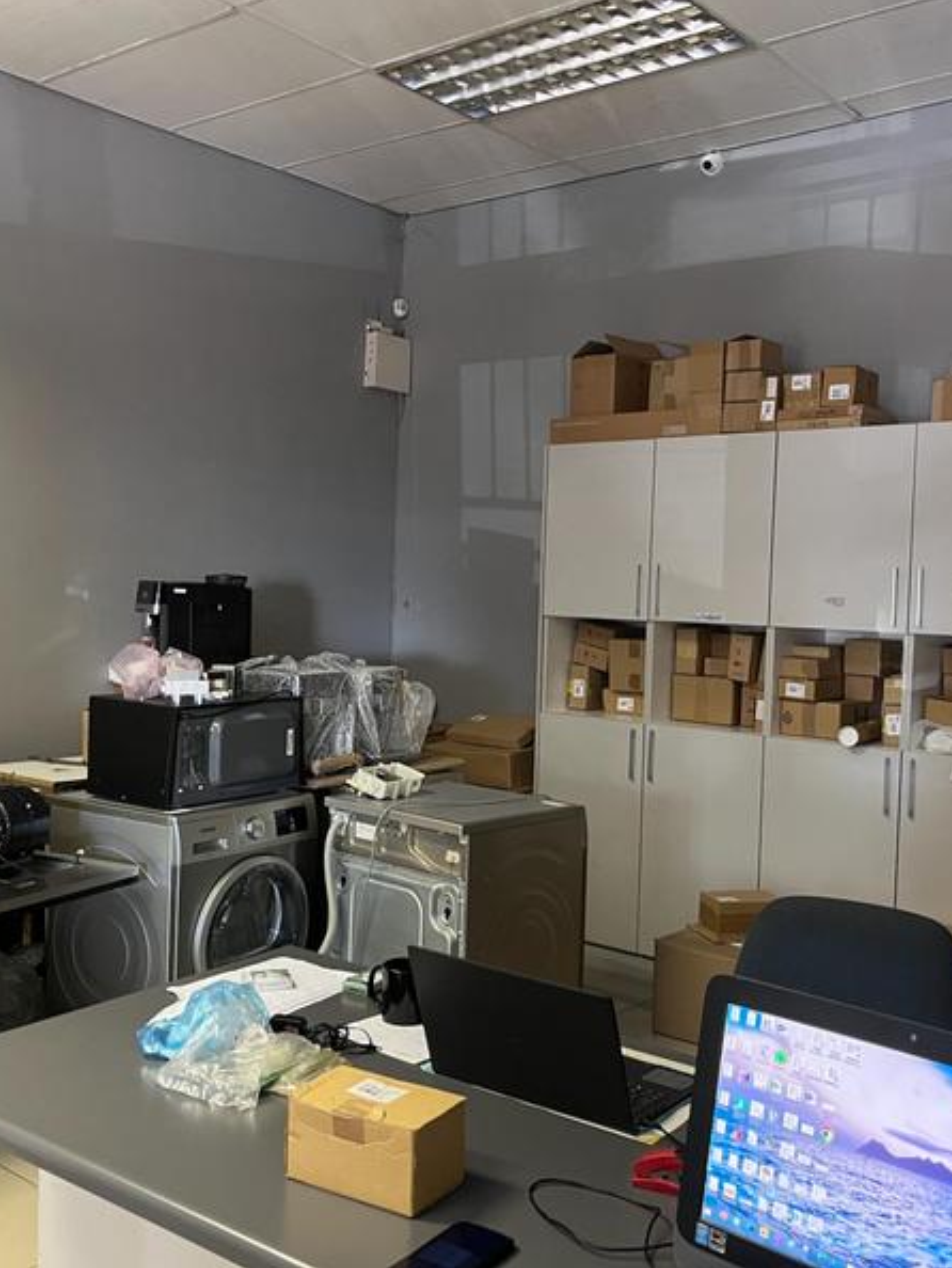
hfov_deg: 40.7
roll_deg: -0.4
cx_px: 455
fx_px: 1282
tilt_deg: -2.3
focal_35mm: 35
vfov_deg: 52.6
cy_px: 630
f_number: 1.6
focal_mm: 5.1
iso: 500
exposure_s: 1/50
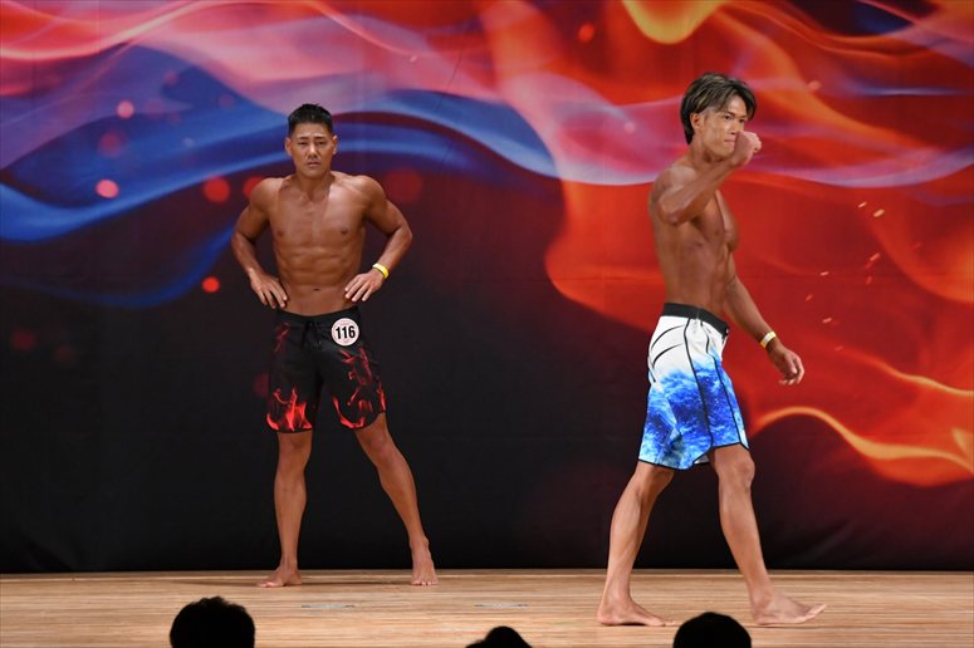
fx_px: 6085
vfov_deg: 6.1
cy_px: 324
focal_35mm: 225
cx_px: 487
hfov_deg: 9.2
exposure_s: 1/400
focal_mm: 150
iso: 3200
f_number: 5.6
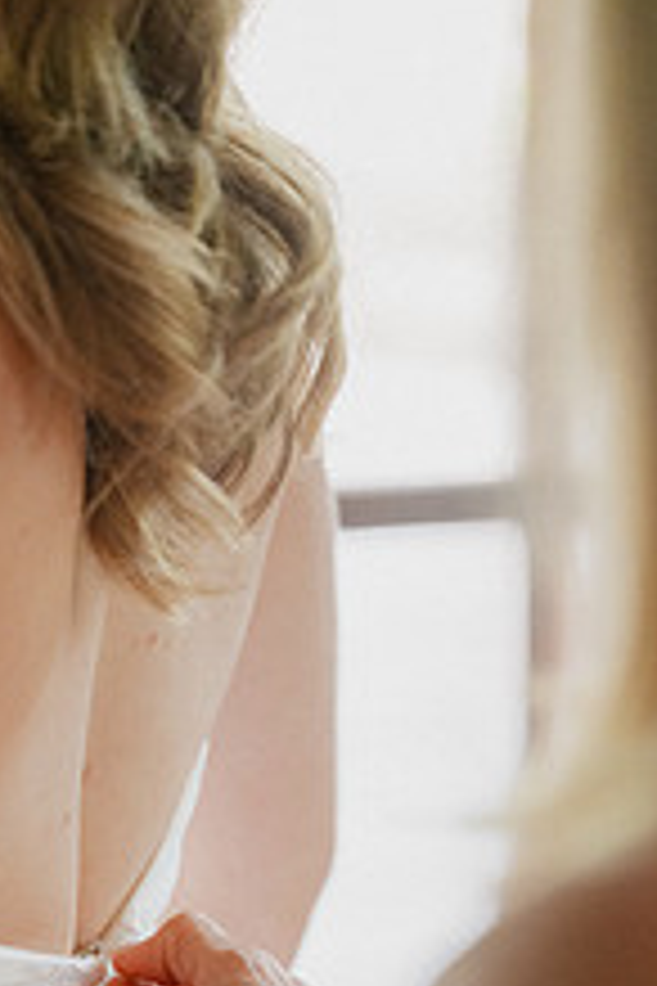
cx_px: 76
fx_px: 3942
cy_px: 918
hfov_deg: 9.5
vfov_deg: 14.1
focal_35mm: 144
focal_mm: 70
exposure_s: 1/160
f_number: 2.8
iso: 2200
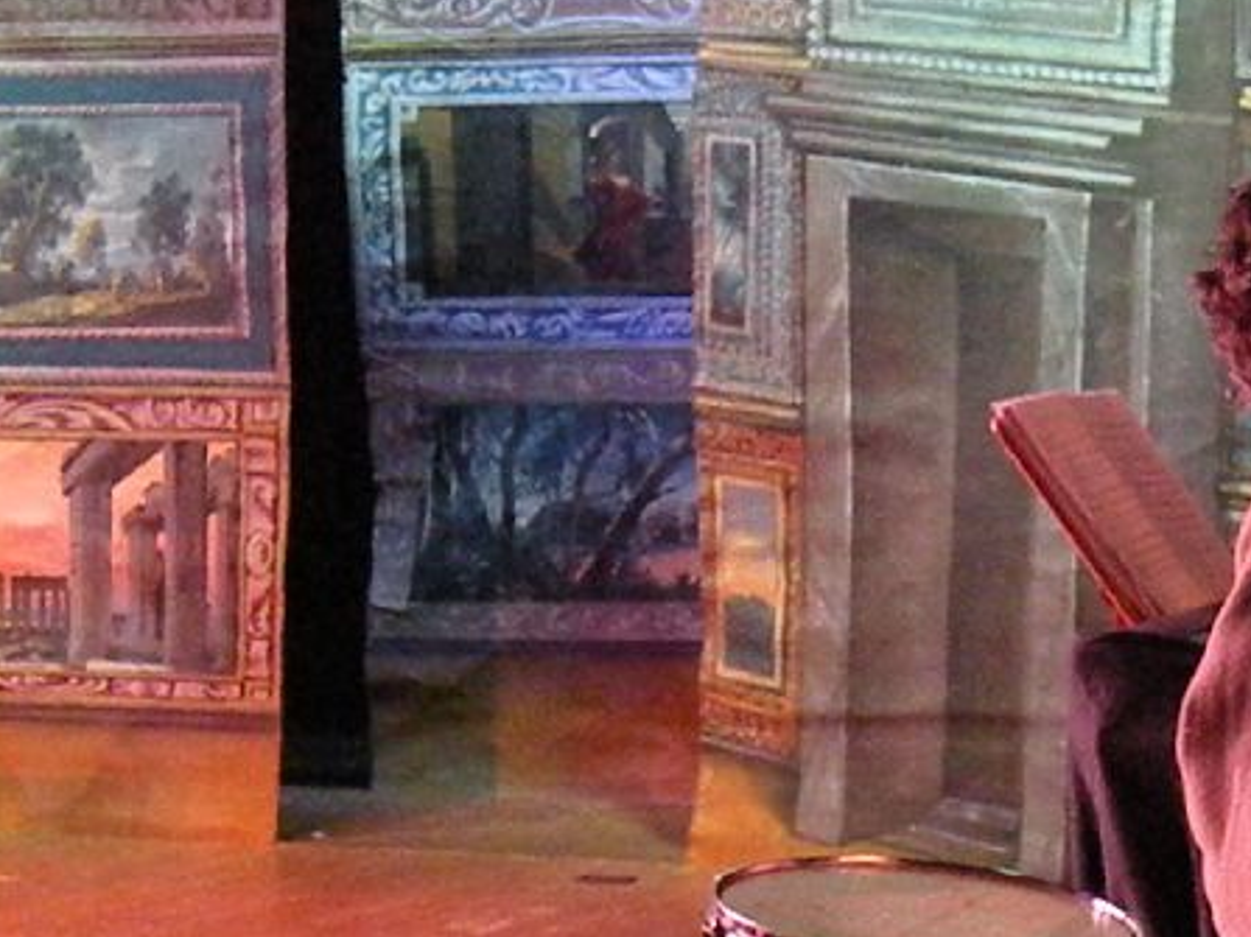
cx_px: 1094
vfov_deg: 10.9
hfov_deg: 14.4
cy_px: 685
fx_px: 4914
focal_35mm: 136
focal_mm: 13.4
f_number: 4
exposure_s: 1/125
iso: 3200
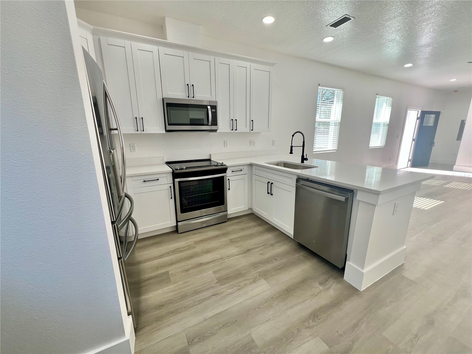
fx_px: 177
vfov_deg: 89.9
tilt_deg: -13.2
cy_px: 177
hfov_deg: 106.2
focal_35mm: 13
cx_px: 236
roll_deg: +0.2
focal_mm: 1.57
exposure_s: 1/99
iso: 40
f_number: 1.8
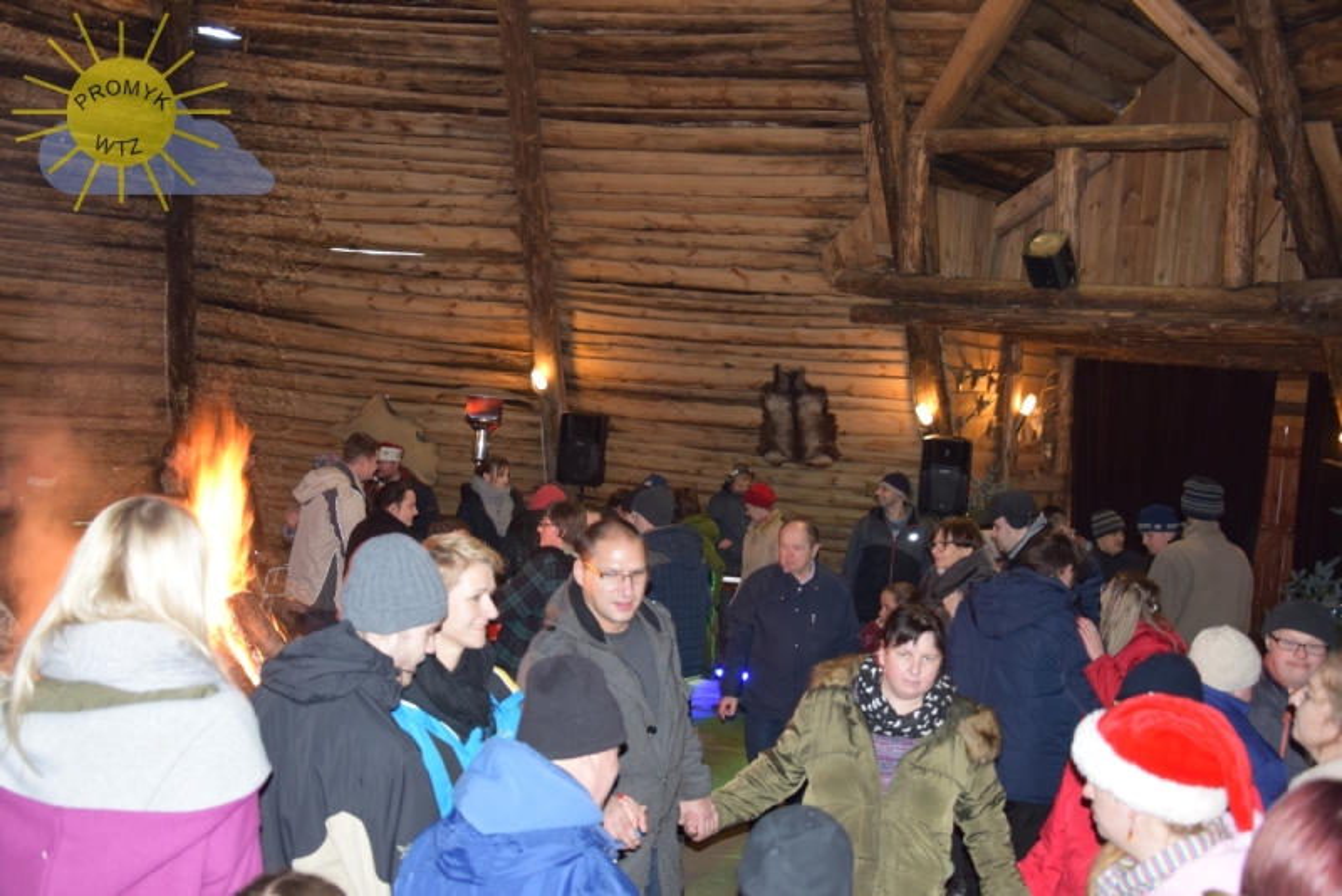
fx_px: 1398
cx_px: 671
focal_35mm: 38
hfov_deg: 51.3
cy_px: 448
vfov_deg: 35.5
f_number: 4
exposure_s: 1/25
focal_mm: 25
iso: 800
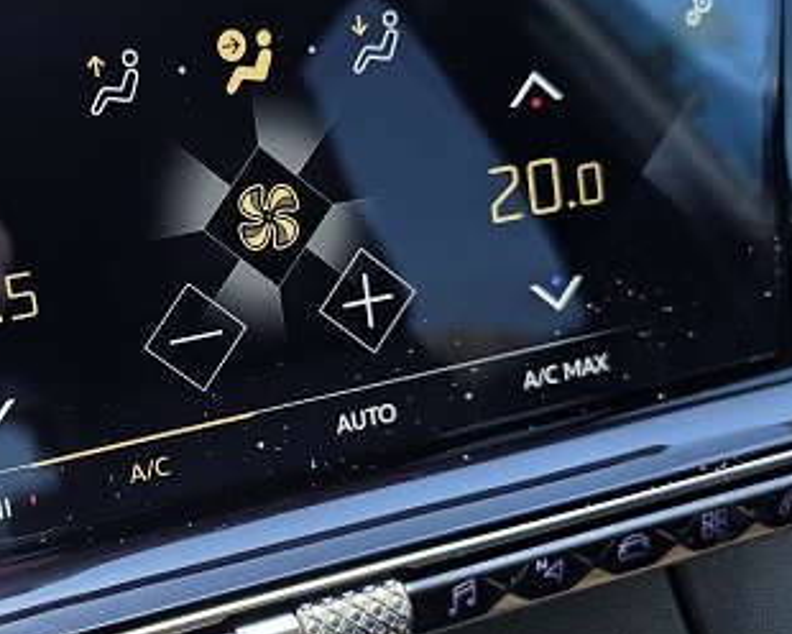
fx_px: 1360
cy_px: 332
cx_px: 161
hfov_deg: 31.7
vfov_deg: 26.2
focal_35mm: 58
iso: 64
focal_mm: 6.5
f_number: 1.4
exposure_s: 1/1606
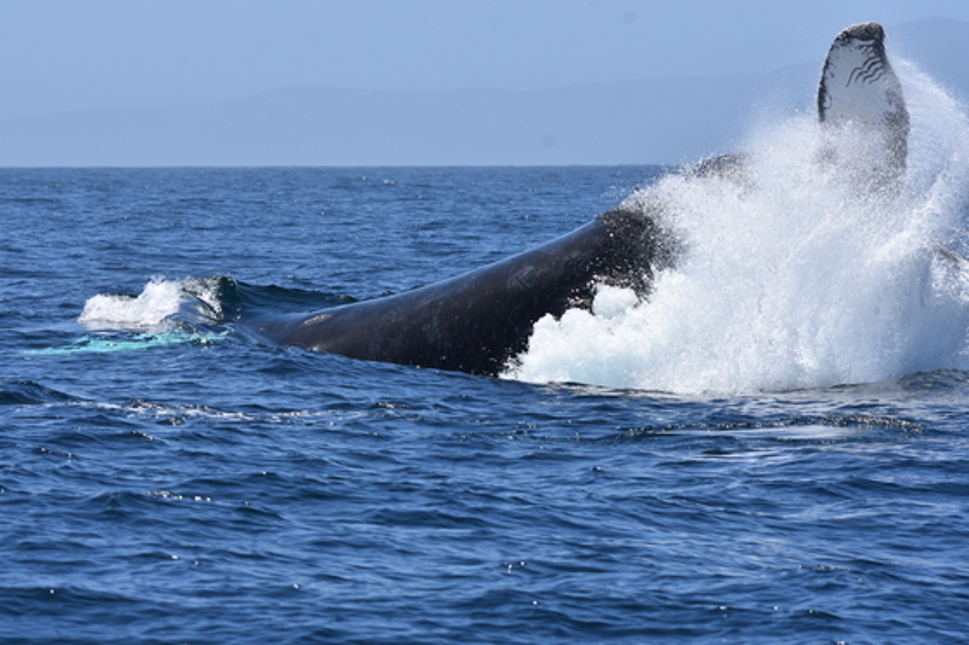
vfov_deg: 4.6
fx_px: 8072
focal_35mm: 300
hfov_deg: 6.9
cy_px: 322
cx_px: 484
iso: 280
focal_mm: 200
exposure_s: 1/1000
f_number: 8
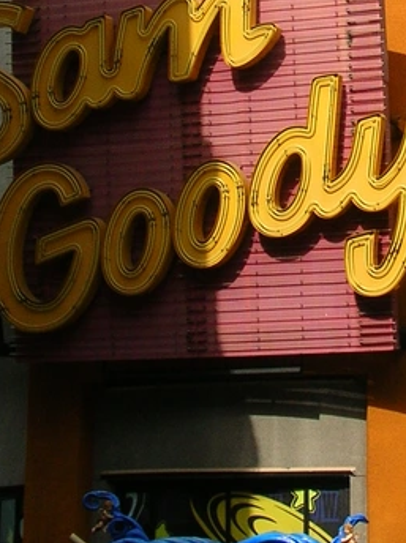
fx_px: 1803
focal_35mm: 115
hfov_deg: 12.8
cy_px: 42
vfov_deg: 16.9
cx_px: 325
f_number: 3.8
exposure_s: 1/801
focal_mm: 6.2
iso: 50
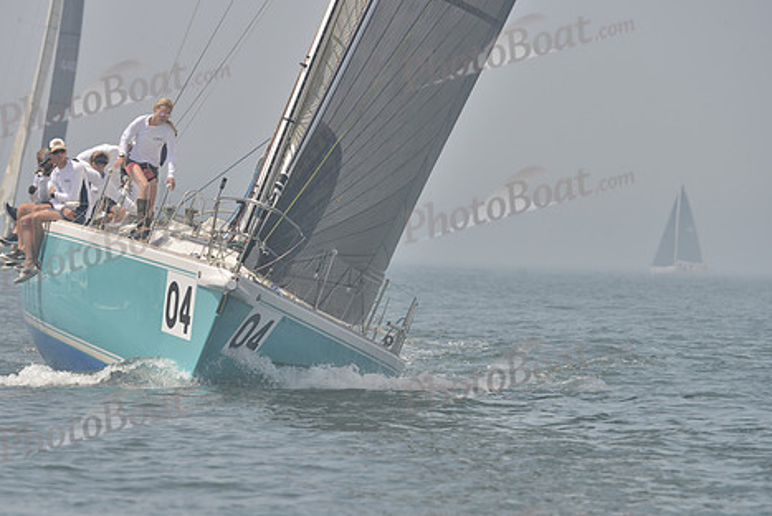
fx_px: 5858
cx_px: 317
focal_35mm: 273
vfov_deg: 5.0
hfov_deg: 7.5
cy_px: 310
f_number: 8
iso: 280
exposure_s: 1/1000
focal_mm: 220
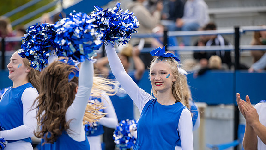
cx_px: 133
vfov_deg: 5.8
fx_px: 1488
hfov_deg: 10.2
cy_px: 88
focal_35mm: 211
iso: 200
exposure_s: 1/1250
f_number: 4
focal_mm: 200
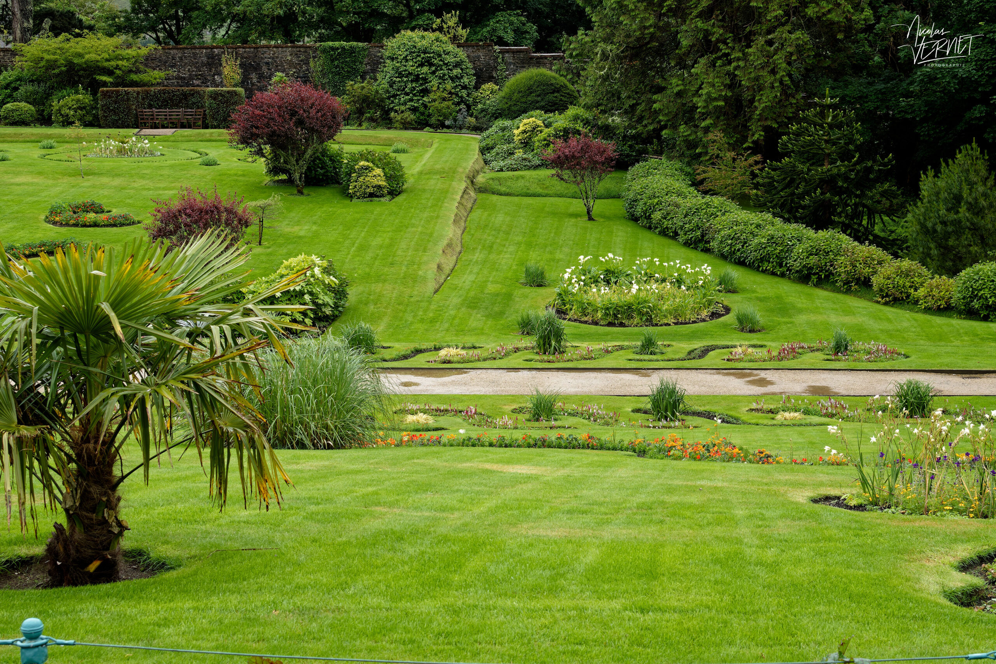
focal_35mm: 52
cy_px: 332
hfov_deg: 37.9
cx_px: 498
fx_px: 1452
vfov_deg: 25.7
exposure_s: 1/400
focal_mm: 35
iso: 800
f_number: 8
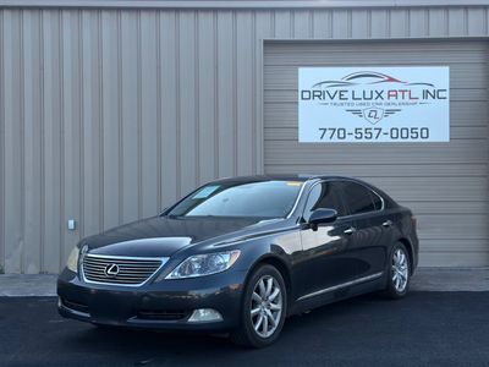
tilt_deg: +0.9
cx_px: 244
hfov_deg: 39.7
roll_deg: +0.8
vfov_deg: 30.3
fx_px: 678
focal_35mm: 48
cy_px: 184
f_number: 1.78
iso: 100
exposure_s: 1/962
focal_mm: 6.76
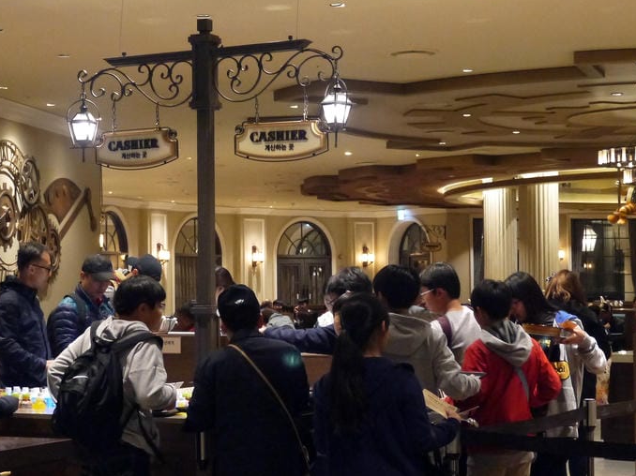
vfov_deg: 17.4
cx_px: 325
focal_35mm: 85
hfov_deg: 23.0
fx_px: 1561
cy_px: 248
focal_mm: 24
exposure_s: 1/50
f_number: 4.8
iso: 1600
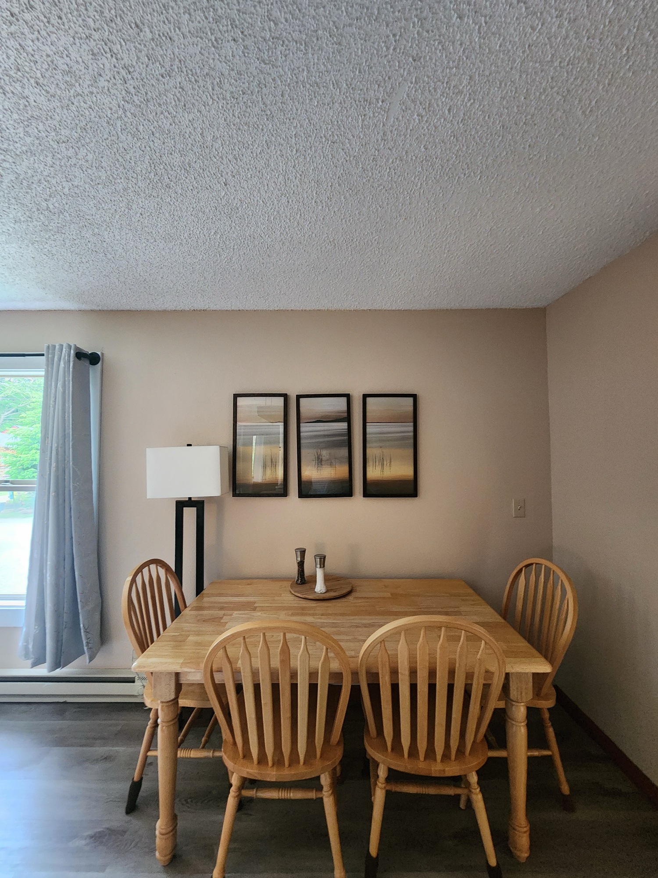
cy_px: 439
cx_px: 329
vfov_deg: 106.2
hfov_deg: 89.9
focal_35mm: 13
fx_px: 329
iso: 640
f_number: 2.2
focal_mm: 2.2
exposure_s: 1/30
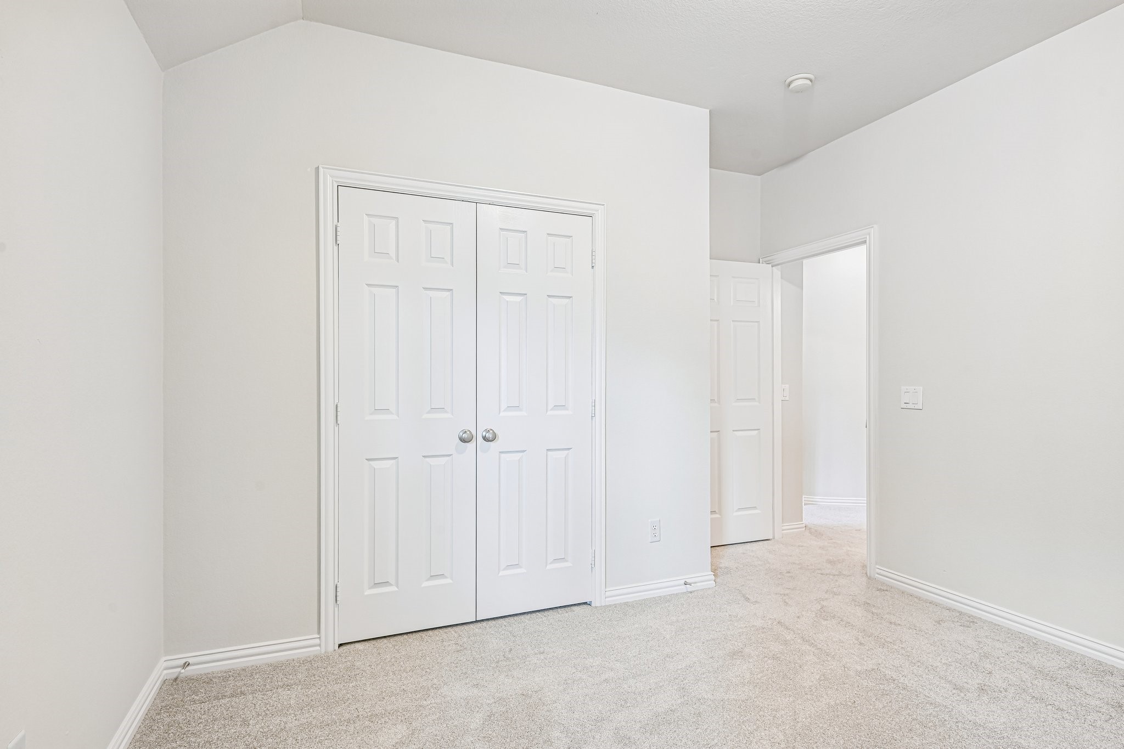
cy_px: 374
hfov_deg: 90.0
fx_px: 562
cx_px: 562
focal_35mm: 18
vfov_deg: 67.4
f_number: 8
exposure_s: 1/8
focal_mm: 18
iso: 400
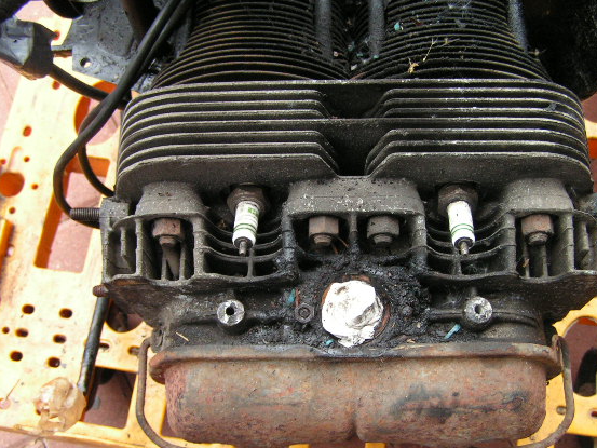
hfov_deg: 42.9
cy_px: 241
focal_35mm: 44
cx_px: 335
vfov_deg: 32.9
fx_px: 759
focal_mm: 6.3
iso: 125
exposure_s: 1/50
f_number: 2.8
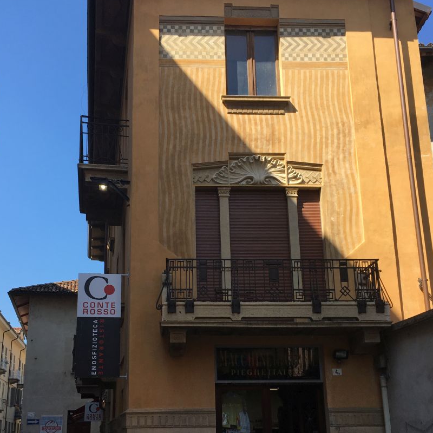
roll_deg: +1.1
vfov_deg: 40.7
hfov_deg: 40.9
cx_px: 201
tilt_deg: +16.4
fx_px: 580
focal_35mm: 41
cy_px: 269
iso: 25
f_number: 2.2
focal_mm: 4.15
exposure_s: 1/836
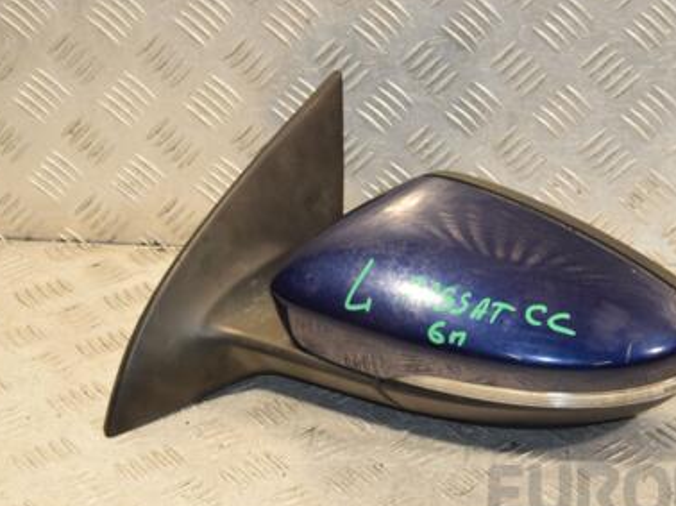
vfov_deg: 17.0
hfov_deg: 22.4
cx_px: 454
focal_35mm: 87
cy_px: 254
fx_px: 1698
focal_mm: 38
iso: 800
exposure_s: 1/200
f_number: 6.3
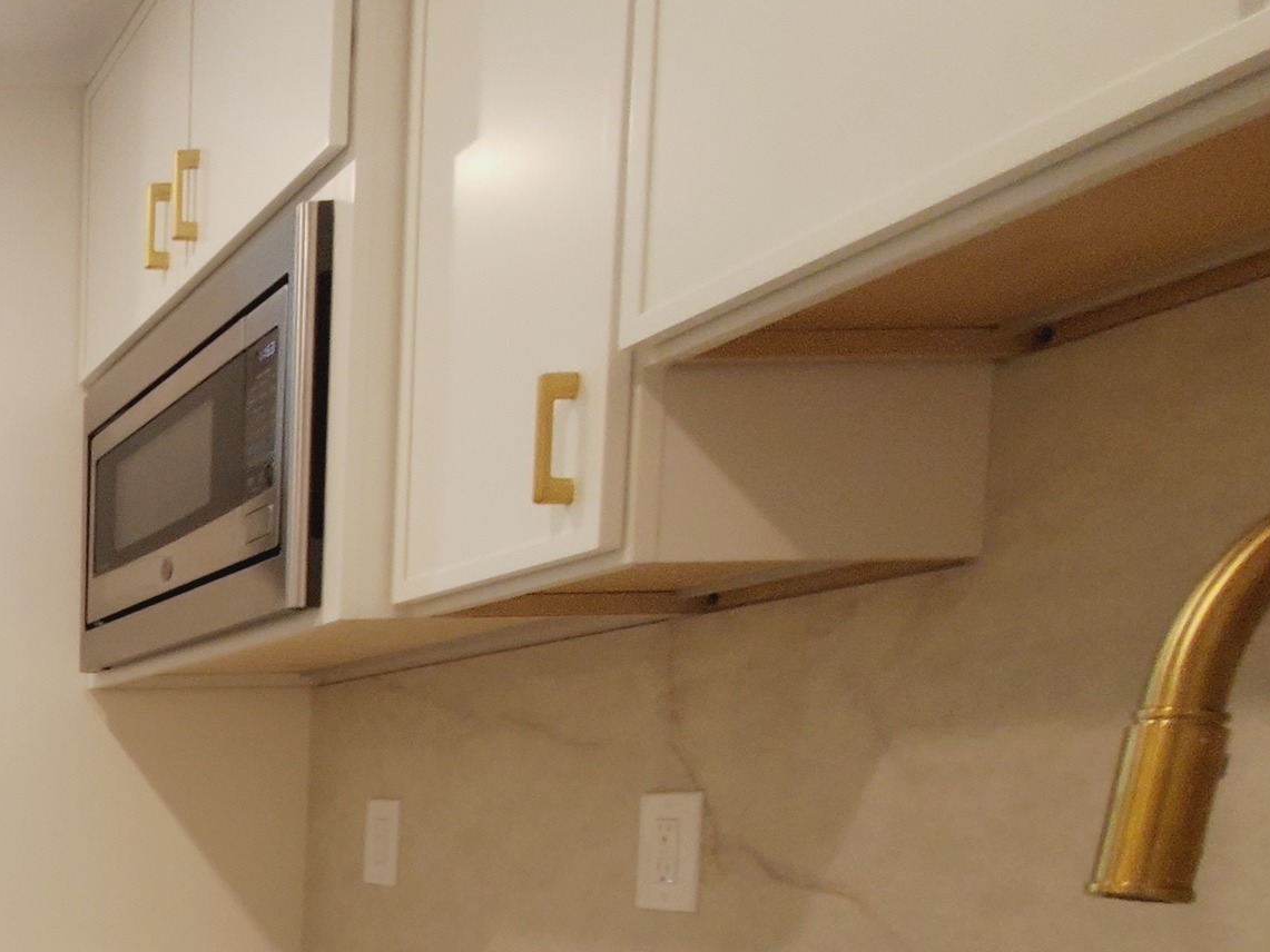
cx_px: -430
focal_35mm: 35
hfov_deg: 34.4
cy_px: 916
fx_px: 1284
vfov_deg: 37.1
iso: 100
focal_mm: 1.8
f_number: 2.2
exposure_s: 1/60
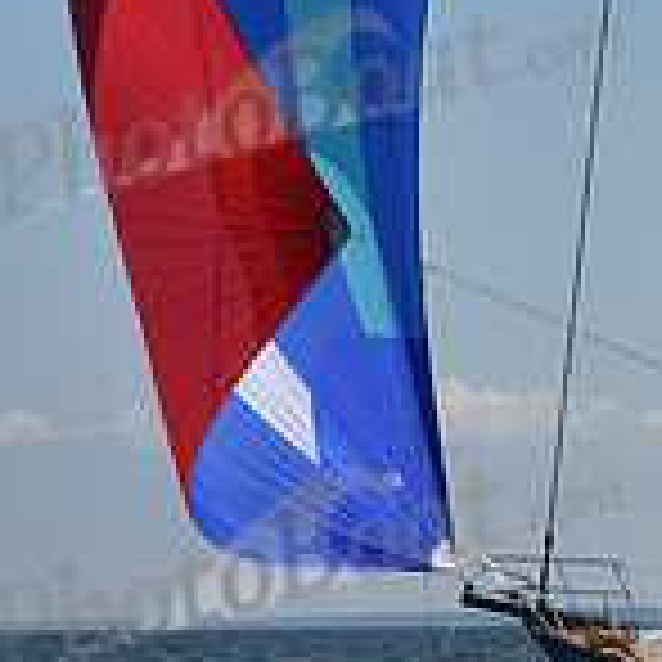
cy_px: -194
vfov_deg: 7.4
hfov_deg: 7.4
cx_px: 858
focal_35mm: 234
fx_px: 5063
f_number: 11
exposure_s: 1/1250
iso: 320
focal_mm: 70
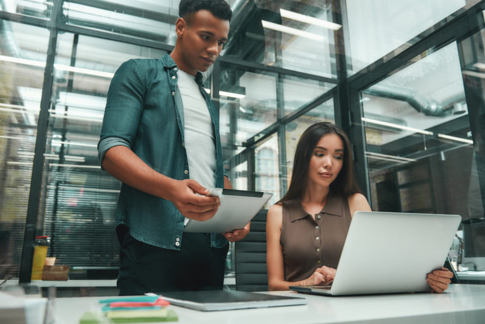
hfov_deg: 63.6
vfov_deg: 45.0
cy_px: 162
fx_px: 391
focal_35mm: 29
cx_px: 242
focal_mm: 29
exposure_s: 1/100
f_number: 4
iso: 500
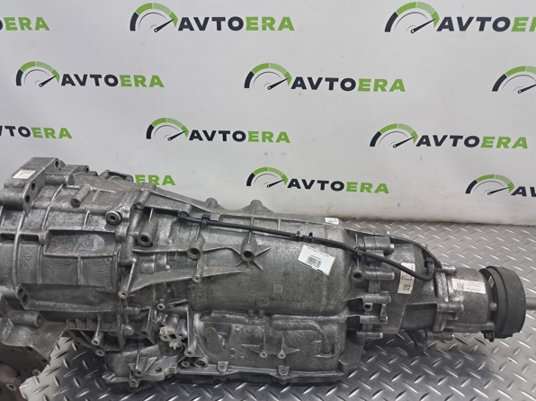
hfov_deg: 61.6
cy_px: 207
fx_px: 449
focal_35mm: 29
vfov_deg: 48.2
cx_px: 250
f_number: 1.8
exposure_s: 1/50
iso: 80
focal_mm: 4
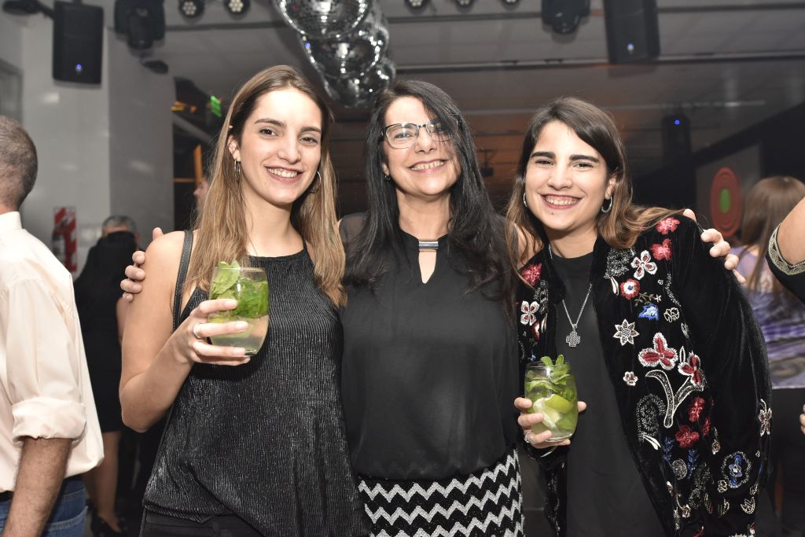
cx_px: 402
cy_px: 268
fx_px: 671
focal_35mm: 30
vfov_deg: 43.6
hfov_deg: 61.9
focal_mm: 20
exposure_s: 1/80
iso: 1000
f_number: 3.2
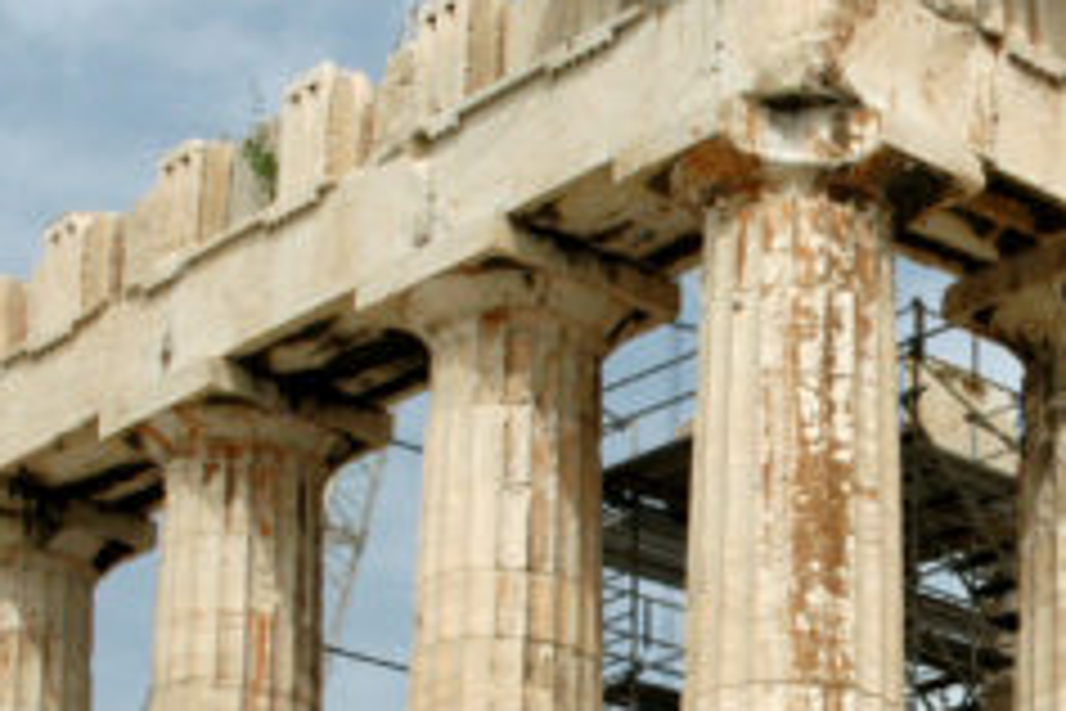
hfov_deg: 18.4
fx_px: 3168
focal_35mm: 107
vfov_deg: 12.8
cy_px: 547
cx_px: 1181
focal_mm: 24
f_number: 13
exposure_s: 1/800
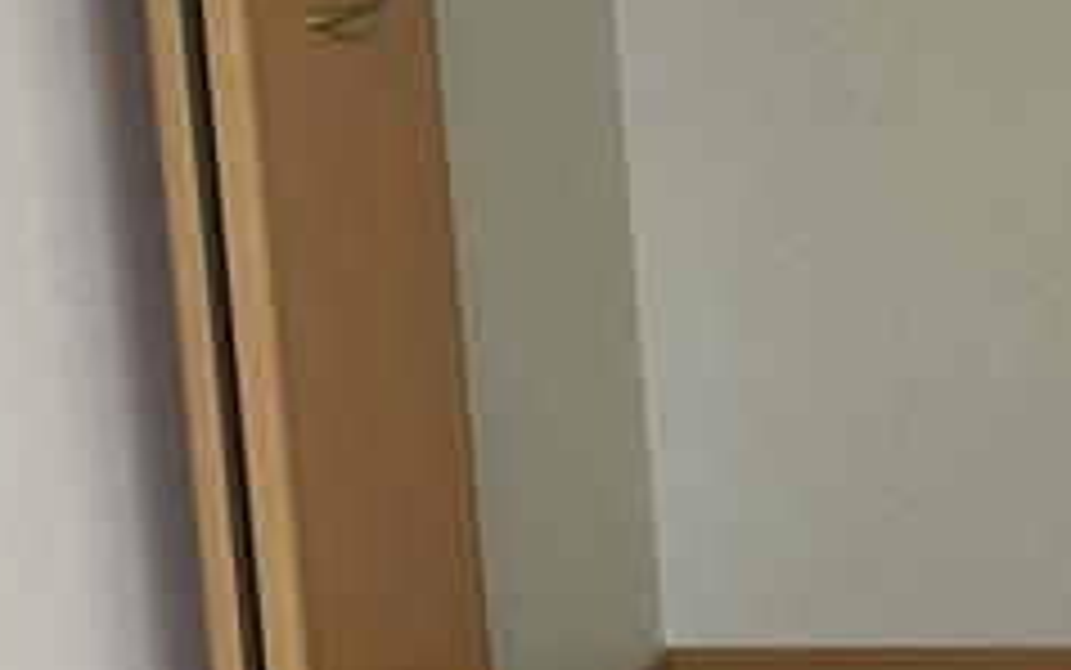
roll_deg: +0.6
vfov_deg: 8.8
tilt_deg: -11.5
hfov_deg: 13.3
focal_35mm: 148
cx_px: 1602
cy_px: 54
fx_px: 4322
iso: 100
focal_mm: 5.1
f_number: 1.6
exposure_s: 1/60
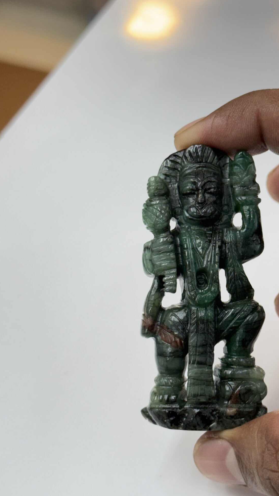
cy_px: 276
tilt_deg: -43.0
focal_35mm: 69
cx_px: 220
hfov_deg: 17.3
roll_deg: -4.2
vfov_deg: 30.5
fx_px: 908
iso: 80
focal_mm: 6.76
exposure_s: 1/127
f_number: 1.78
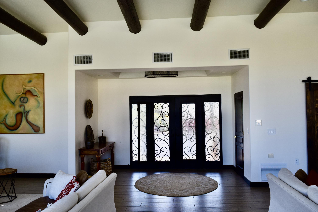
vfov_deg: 47.9
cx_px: 159
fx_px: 238
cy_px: 106
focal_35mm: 27
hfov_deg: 67.4
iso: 400
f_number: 7.1
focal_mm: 18
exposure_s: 1/200
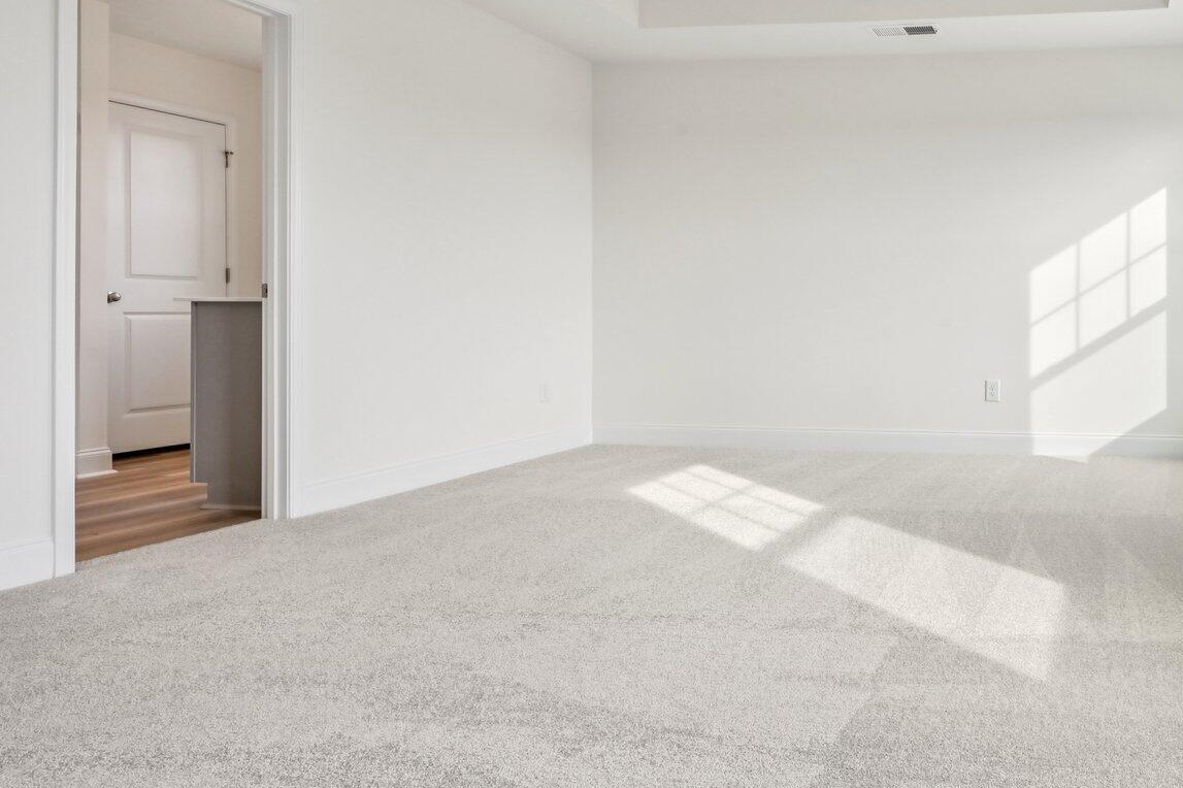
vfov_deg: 51.1
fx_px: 821
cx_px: 1007
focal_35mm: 25
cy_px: 333
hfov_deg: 62.9
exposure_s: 1/40
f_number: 13
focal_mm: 14
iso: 140
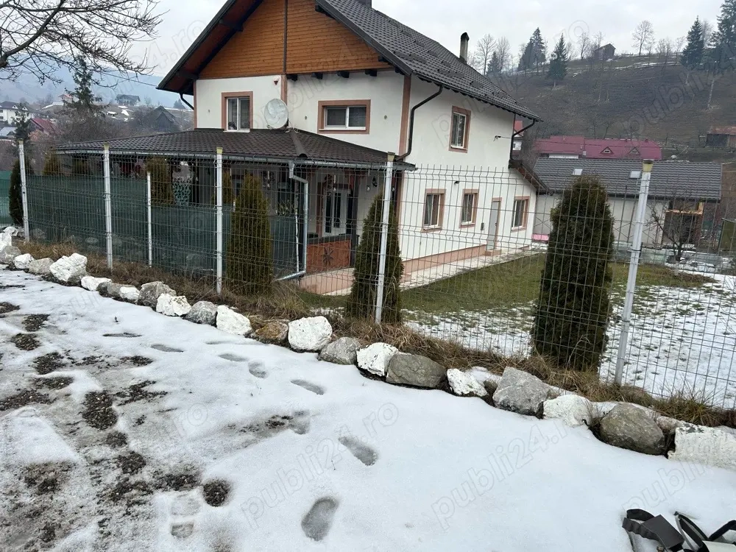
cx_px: 368
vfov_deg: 53.1
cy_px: 276
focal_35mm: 26
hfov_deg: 67.3
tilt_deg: -12.3
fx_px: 553
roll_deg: -2.8
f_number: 1.5
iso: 50
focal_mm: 5.7
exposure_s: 1/2123
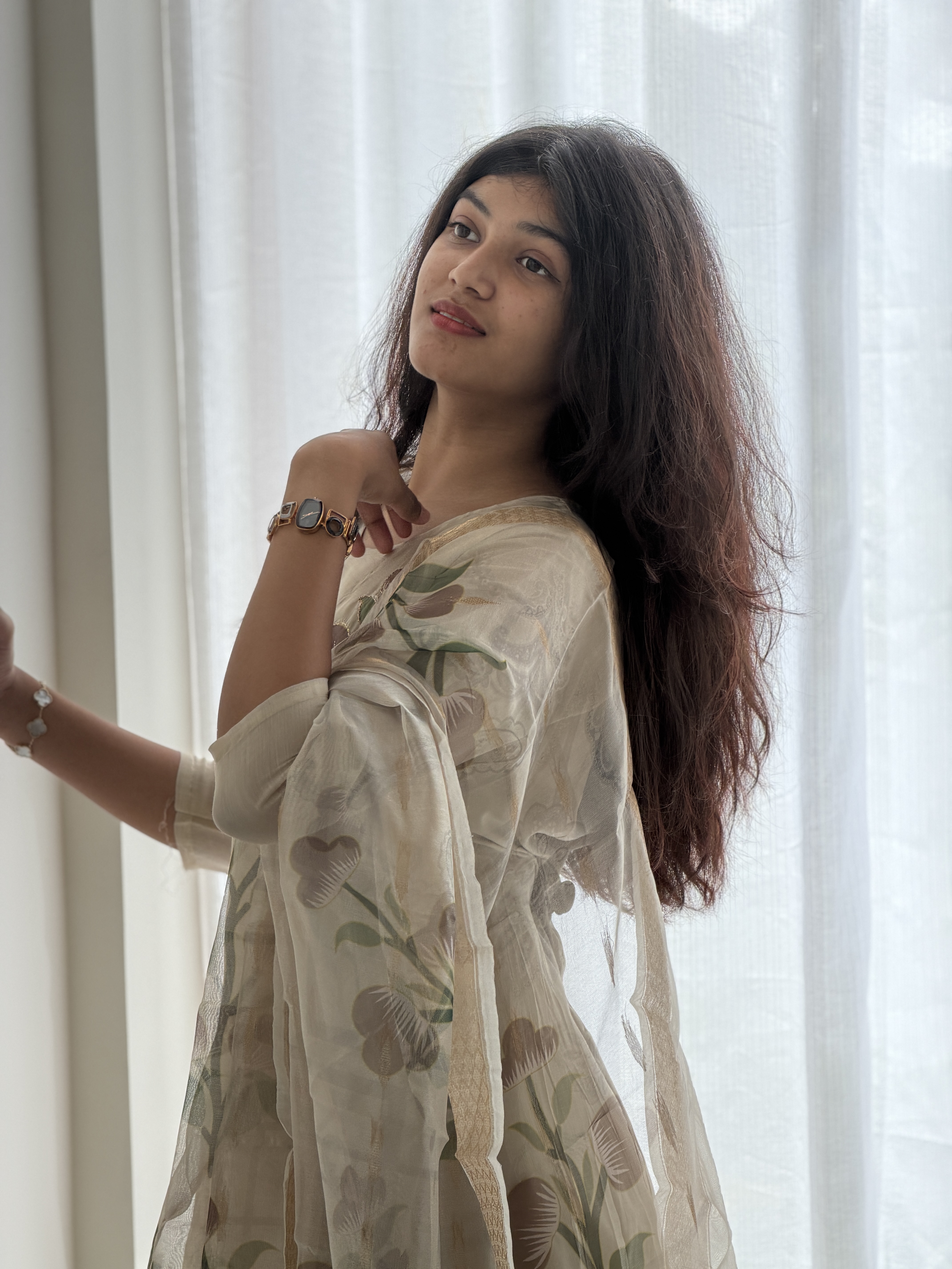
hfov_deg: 14.8
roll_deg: +0.0
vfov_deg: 19.6
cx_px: 476
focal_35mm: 100
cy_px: 634
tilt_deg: -2.0
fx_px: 3667
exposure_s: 1/121
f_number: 2.8
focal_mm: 16.89
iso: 64
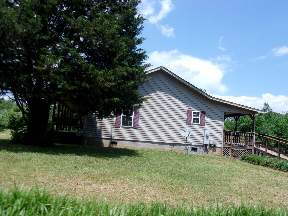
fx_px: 283
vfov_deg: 41.8
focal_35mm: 34
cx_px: 144
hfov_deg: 54.0
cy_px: 108
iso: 80
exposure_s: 1/70
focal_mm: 6.1
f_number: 11.6
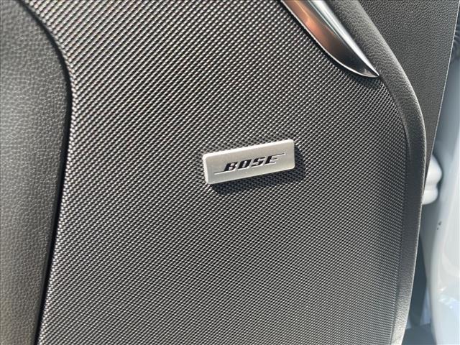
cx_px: 230
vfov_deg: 53.1
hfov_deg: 67.3
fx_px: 346
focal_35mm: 26
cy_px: 172
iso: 32
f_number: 1.6
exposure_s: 1/242
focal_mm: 4.2
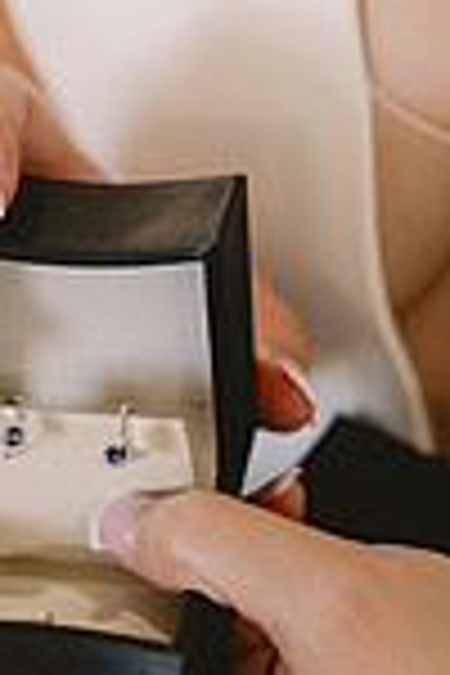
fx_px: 3937
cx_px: 128
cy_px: 184
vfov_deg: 9.8
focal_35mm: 210
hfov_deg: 6.5
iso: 1600
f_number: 2.8
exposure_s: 1/320
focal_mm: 70
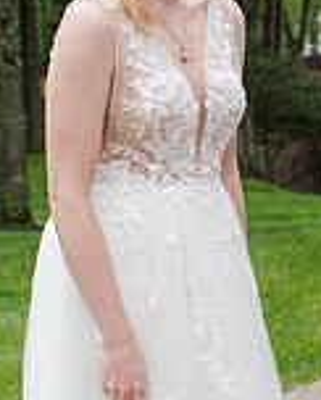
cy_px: 237
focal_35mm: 146
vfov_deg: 13.2
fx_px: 1730
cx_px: 441
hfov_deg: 10.3
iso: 100
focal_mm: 35
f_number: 3.5
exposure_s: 1/1000
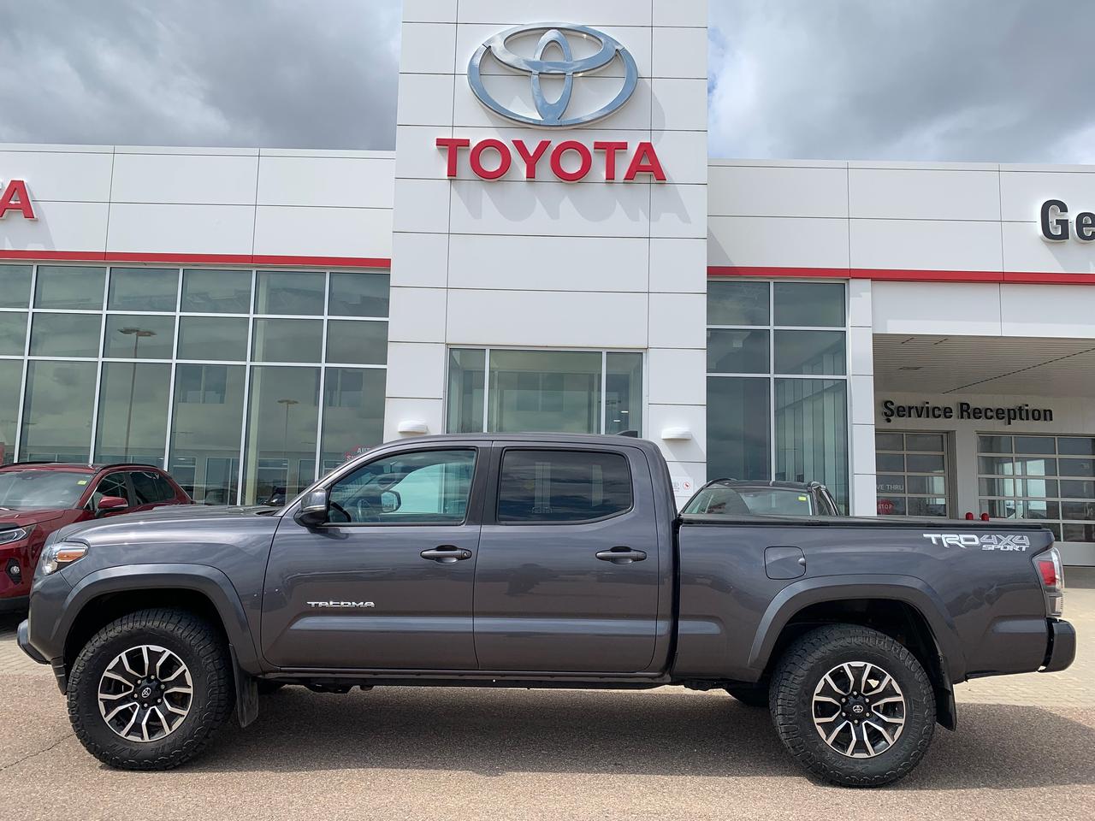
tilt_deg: +4.7
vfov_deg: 53.1
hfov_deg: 67.3
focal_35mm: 26
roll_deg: -1.4
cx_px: 548
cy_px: 410
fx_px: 822
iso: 25
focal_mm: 4.25
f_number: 1.8
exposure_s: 1/2611
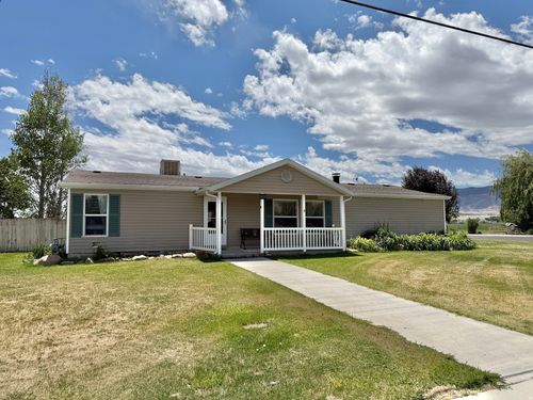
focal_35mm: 24
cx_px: 266
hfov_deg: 71.6
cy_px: 200
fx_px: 370
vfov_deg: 56.8
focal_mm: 6.76
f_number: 1.78
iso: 80
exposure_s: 1/11905
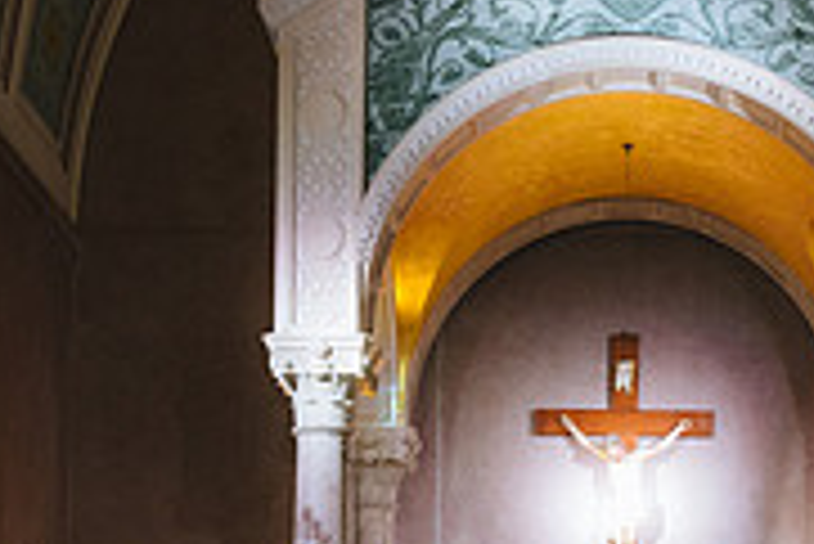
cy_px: 798
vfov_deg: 13.5
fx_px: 2172
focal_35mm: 96
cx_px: 630
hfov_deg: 21.0
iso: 1250
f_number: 4
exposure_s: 1/125
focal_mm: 30
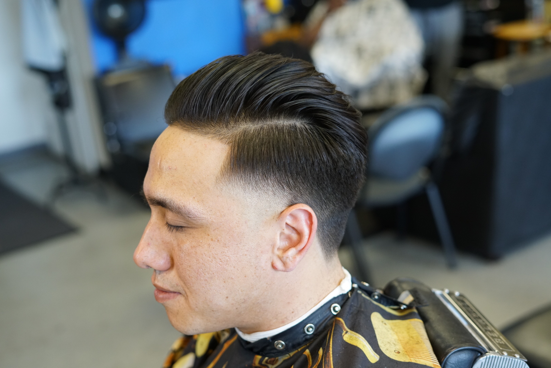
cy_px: 184
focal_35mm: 50
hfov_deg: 39.6
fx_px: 766
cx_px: 276
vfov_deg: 27.0
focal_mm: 50
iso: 1600
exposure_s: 1/160
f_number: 3.5
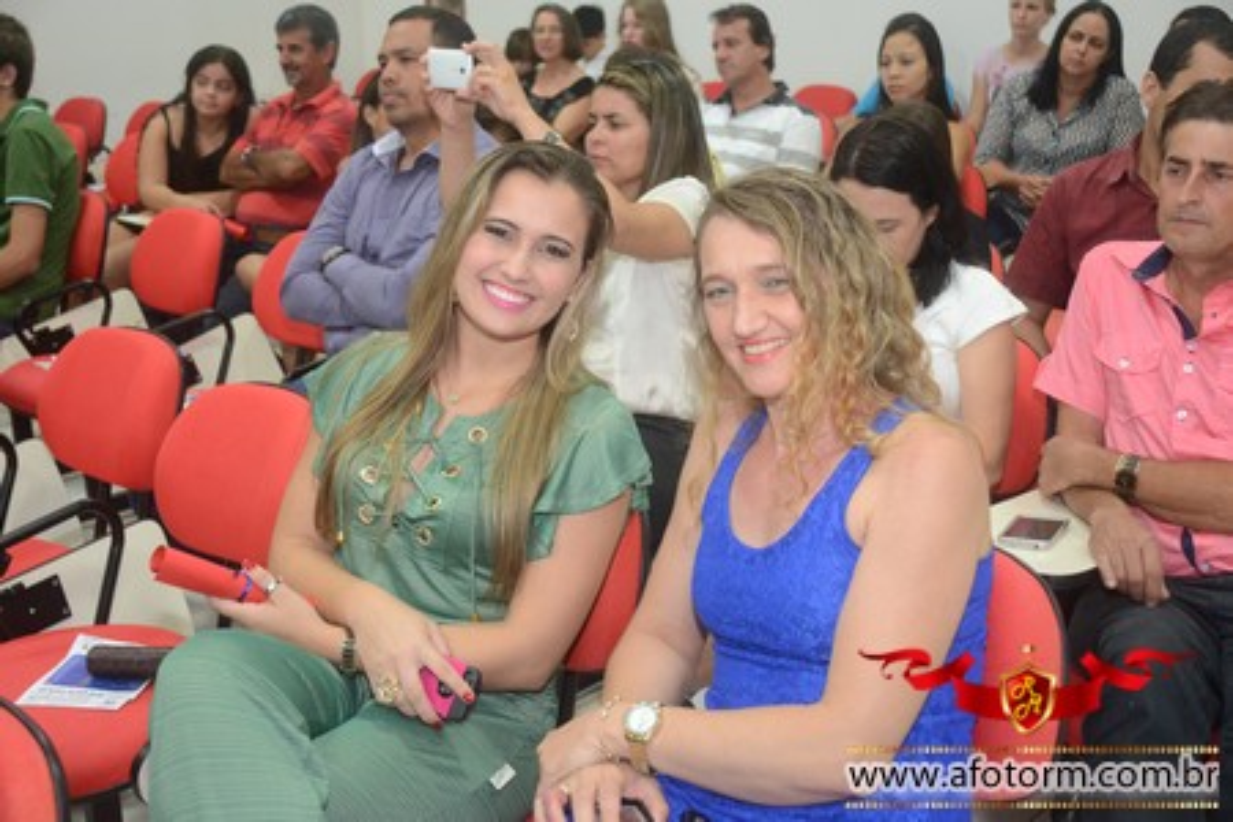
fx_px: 1644
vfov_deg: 28.1
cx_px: 616
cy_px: 411
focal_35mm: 48
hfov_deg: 41.1
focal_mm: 32
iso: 1600
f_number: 4.2
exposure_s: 1/80
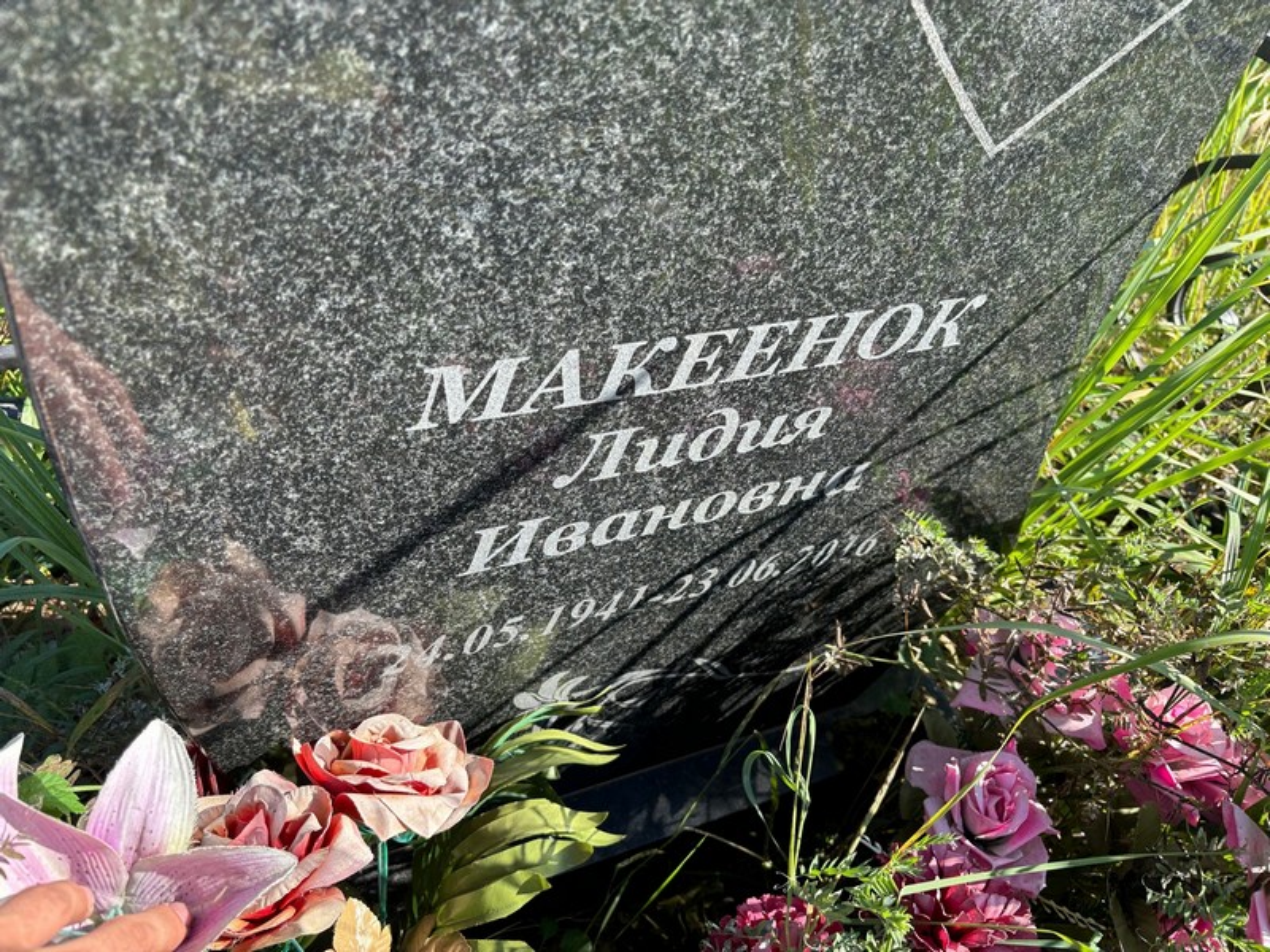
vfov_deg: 53.1
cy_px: 476
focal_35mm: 26
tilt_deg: -48.5
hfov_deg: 67.3
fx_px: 954
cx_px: 635
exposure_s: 1/716
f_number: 1.6
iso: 50
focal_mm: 5.96
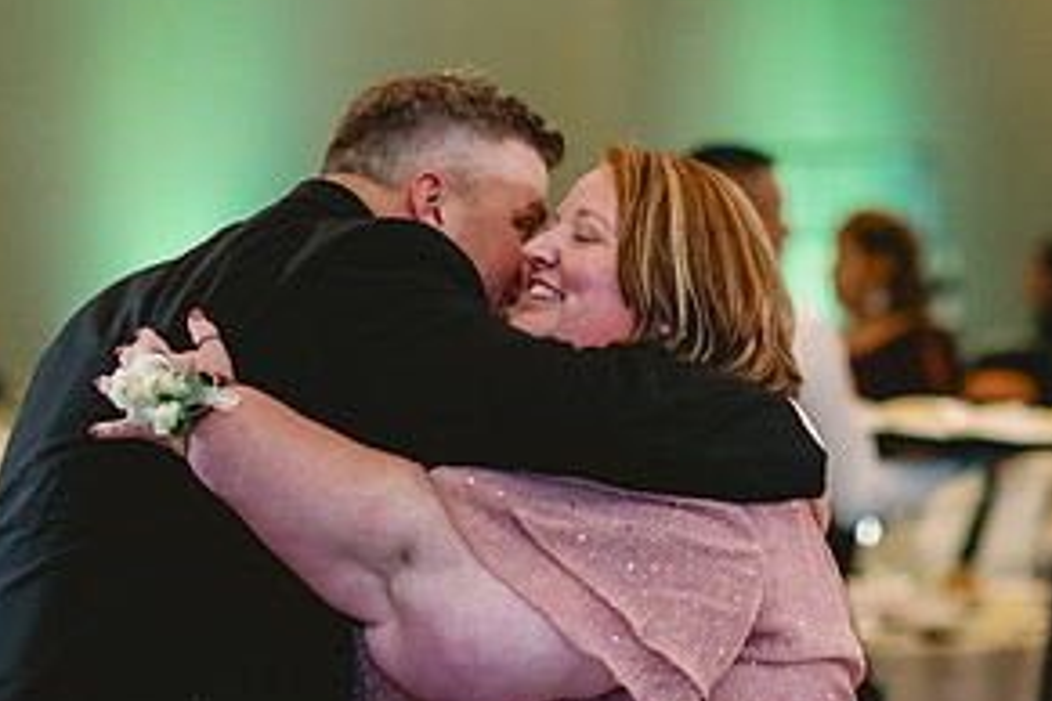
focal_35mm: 187
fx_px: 5464
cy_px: 510
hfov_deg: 11.0
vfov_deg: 7.3
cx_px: 568
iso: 2500
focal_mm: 85
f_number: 2
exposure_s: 1/125
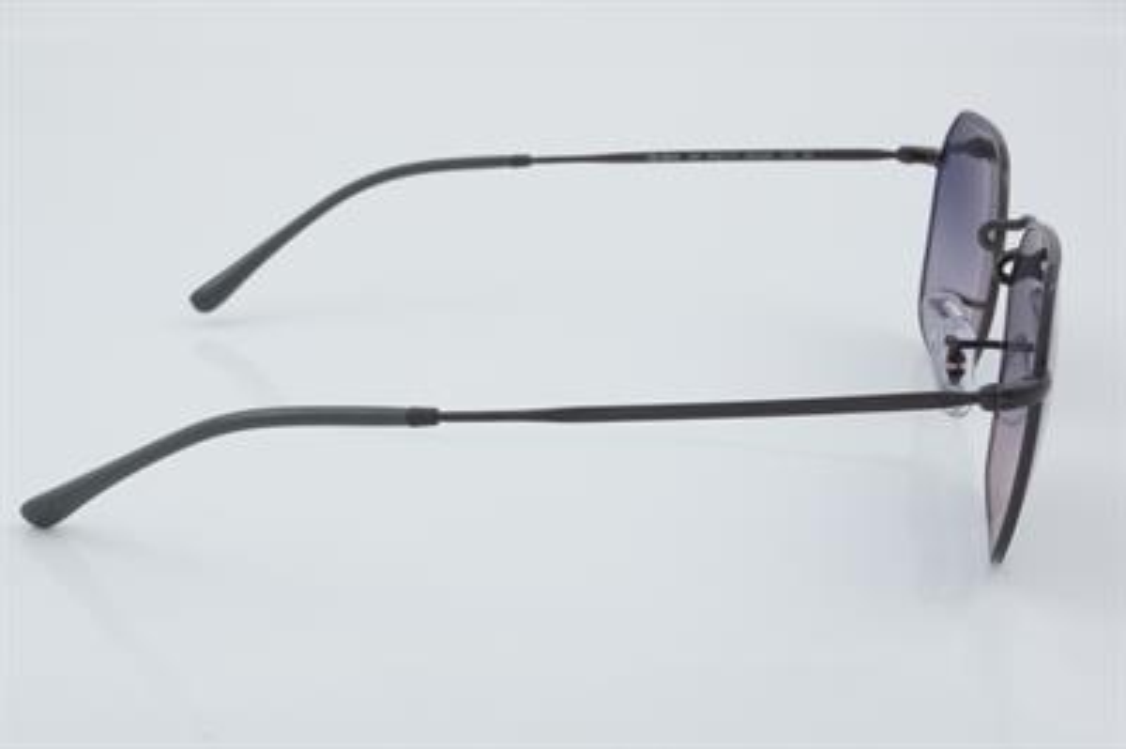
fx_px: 2109
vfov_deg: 20.1
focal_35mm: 68
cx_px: 563
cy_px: 374
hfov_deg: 29.9
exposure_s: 1/4
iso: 100
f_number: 32
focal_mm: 45
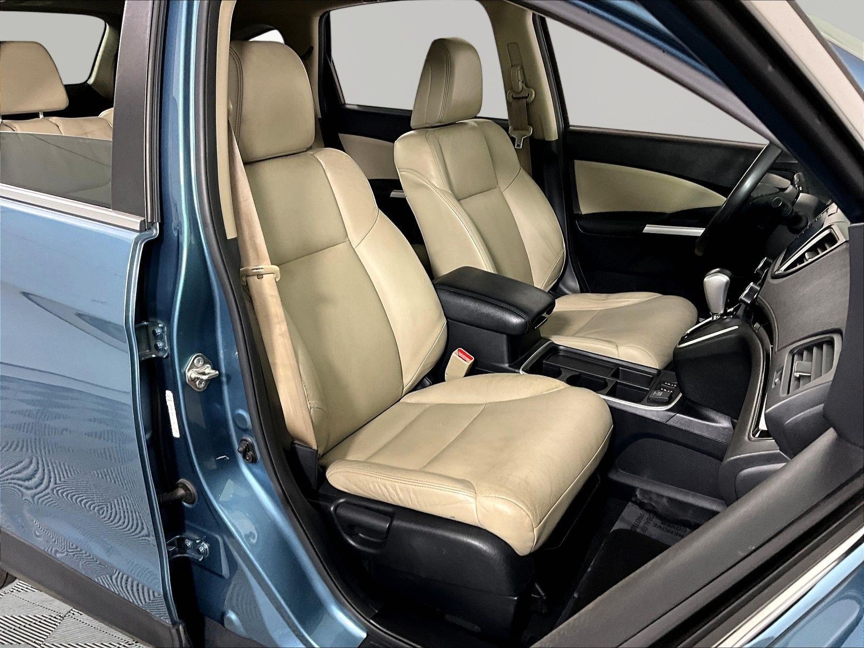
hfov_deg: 61.7
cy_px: 324
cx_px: 432
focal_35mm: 29
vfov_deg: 48.2
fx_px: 724
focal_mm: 3
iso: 80
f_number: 1.8
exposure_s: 1/60
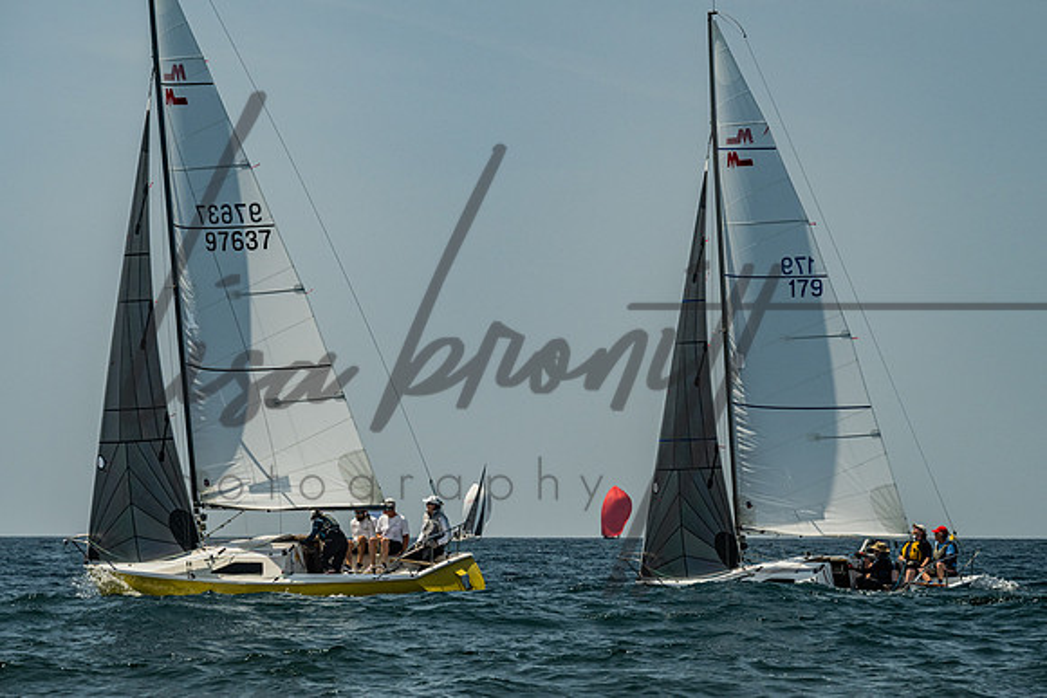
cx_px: 555
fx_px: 4242
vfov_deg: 9.4
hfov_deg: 14.1
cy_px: 387
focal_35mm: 146
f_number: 6.3
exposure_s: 1/1600
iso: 320
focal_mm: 110
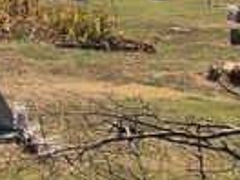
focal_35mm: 139
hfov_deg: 12.4
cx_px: -253
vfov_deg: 10.5
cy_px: -51
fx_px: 964
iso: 80
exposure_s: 1/5860
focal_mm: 5.4
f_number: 1.8
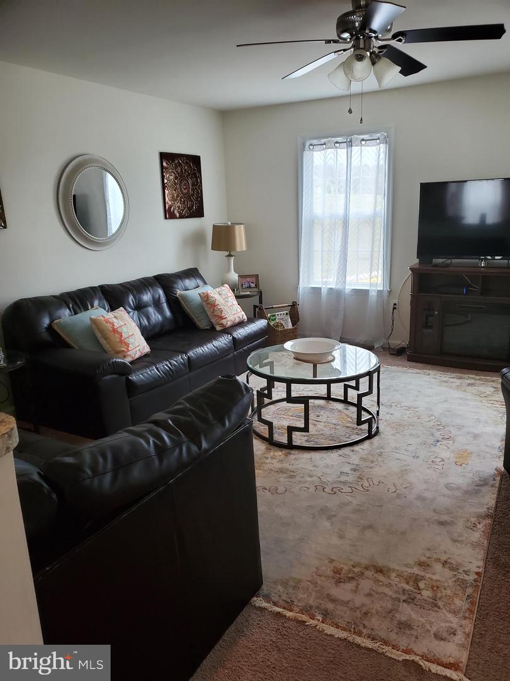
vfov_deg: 67.3
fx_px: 511
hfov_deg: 53.1
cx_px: 255
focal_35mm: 26
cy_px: 340
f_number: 2.4
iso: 200
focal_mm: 4.3
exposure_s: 1/59
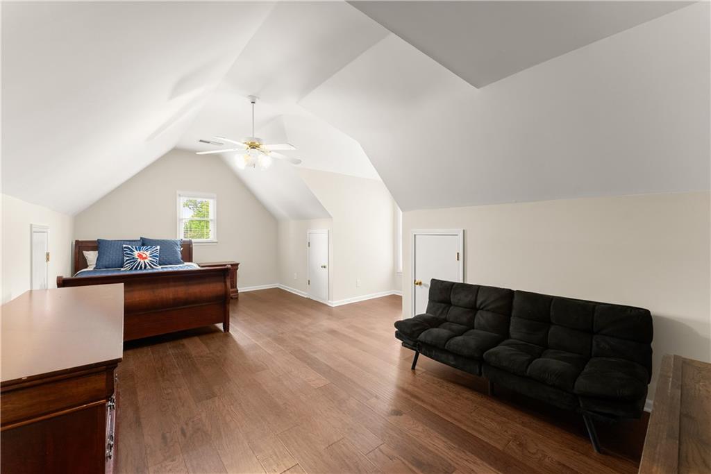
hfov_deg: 104.2
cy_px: 237
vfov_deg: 81.2
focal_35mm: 14
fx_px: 277
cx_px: 356
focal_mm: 14
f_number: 7.1
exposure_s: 1/4
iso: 640
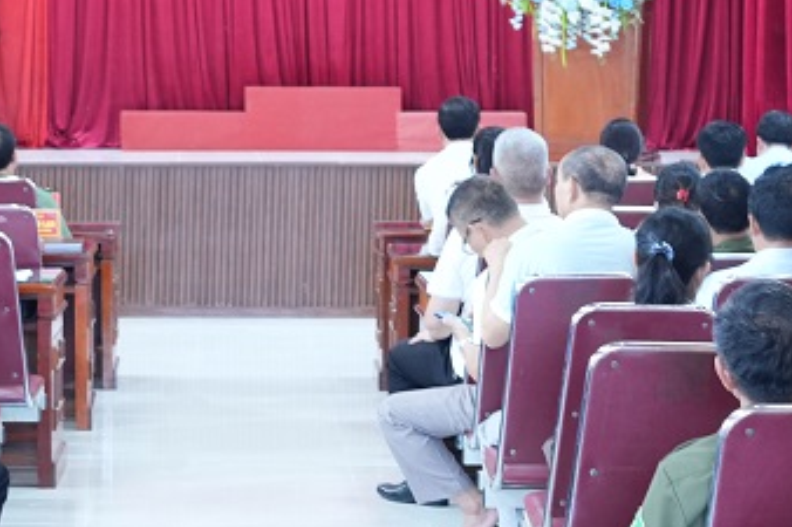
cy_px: 328
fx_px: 2397
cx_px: 202
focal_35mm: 109
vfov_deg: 12.5
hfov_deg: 18.6
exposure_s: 1/40
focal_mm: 24
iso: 800
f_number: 3.2
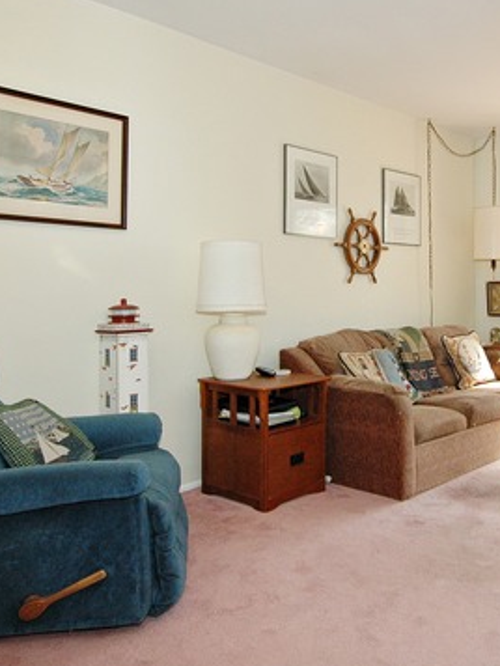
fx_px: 597
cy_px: 285
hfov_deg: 43.2
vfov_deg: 58.1
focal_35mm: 31
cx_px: 407
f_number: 8
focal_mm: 12
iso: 800
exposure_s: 1/80
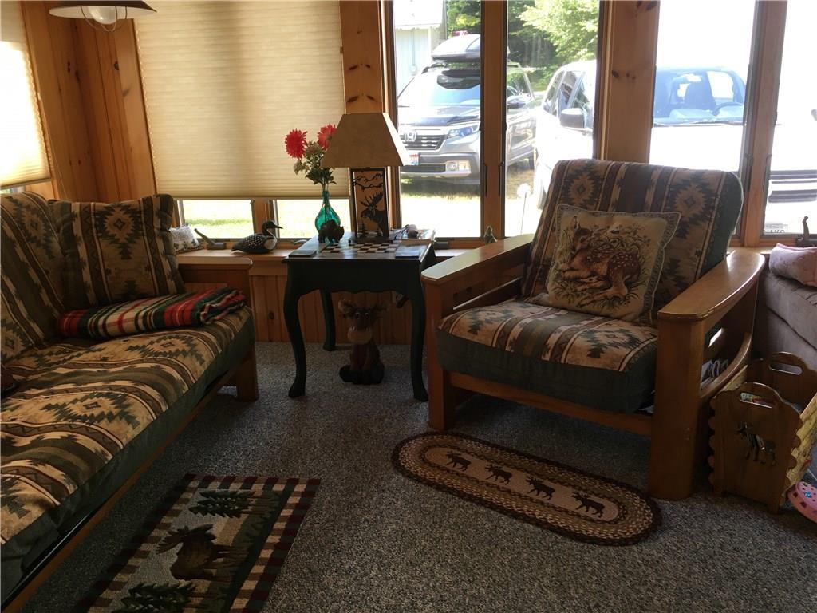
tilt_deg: -16.3
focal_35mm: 29
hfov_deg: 61.7
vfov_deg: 48.2
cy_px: 306
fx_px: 684
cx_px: 408
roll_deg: +1.5
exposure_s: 1/40
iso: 25
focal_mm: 4.15
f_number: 2.2
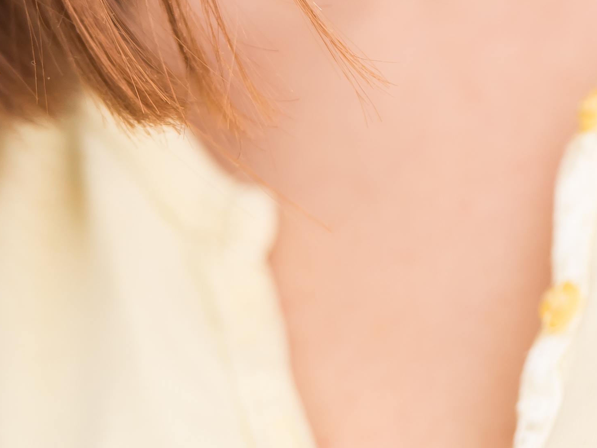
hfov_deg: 3.1
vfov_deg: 2.4
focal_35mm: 632
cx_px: 837
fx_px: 10901
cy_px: -168
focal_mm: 160
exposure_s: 1/100
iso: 250
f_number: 2.8
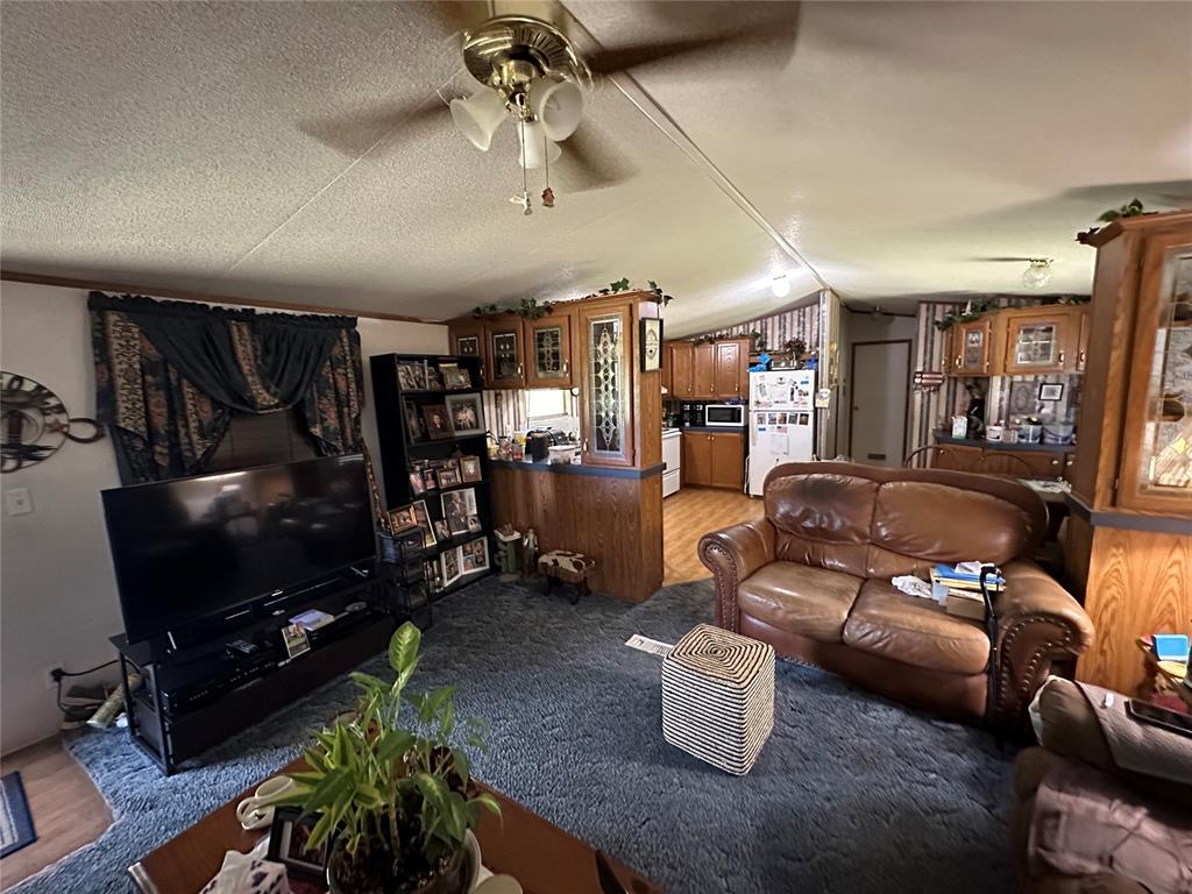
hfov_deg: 102.1
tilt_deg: -6.6
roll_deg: +1.4
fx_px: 482
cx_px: 596
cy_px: 447
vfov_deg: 85.7
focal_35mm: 14
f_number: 2.2
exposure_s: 1/40
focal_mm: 2.22
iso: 1250
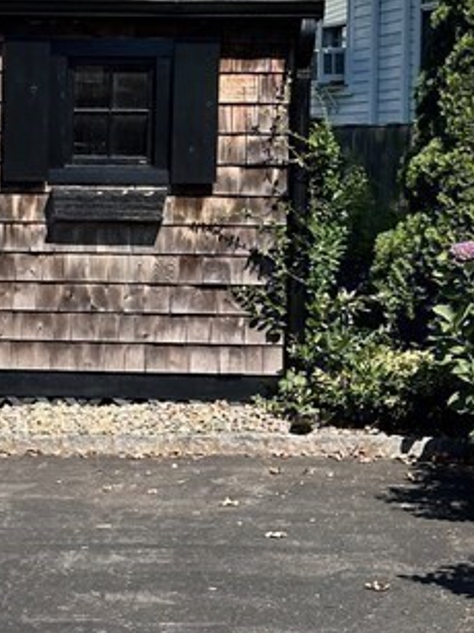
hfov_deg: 12.1
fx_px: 2192
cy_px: 330
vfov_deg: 16.4
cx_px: -41
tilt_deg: -4.2
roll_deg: -0.8
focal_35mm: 120
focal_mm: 6.86
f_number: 1.78
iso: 64
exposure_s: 1/2809
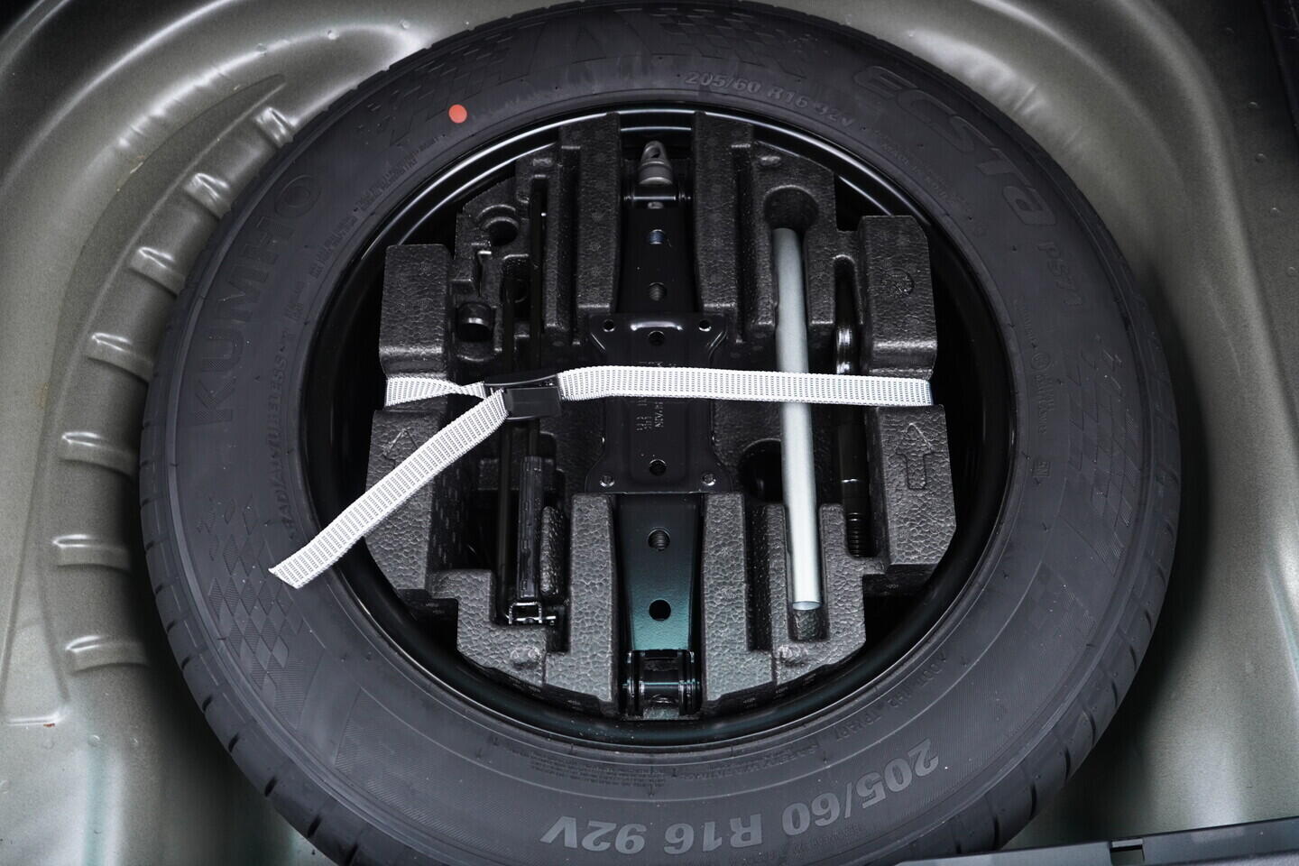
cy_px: 433
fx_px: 1299
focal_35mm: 36
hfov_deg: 53.1
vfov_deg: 36.9
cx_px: 650
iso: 500
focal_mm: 24
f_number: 2.8
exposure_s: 1/40
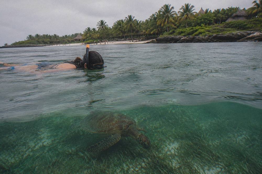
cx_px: 131
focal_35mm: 35
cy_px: 87
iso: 200
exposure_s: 1/320
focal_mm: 35
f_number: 5.6
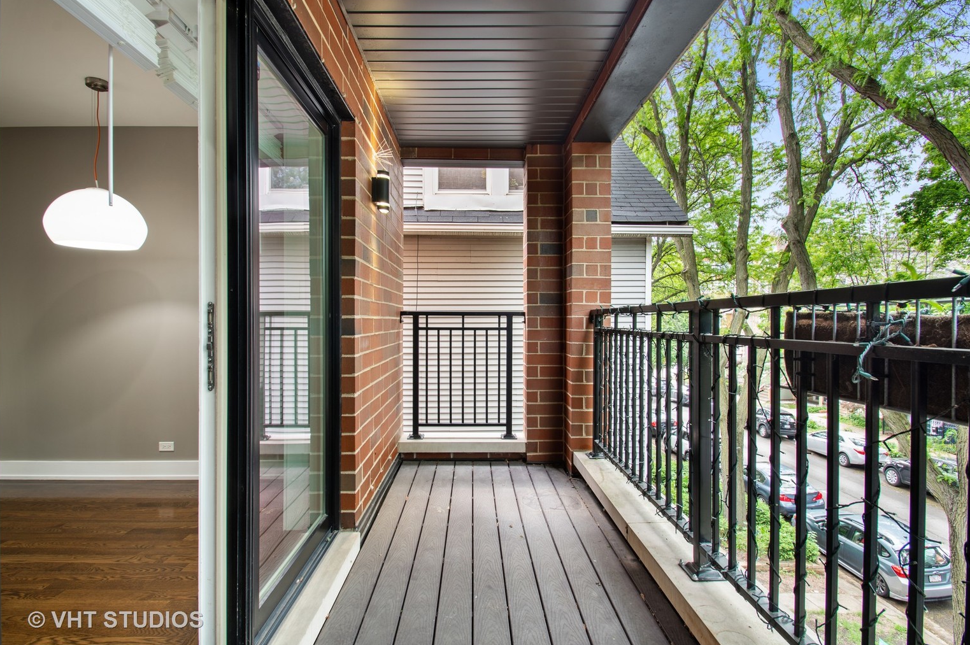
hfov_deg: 96.8
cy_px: 311
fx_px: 431
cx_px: 490
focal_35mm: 16
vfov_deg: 73.6
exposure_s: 1/3.33
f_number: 11
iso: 100
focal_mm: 10
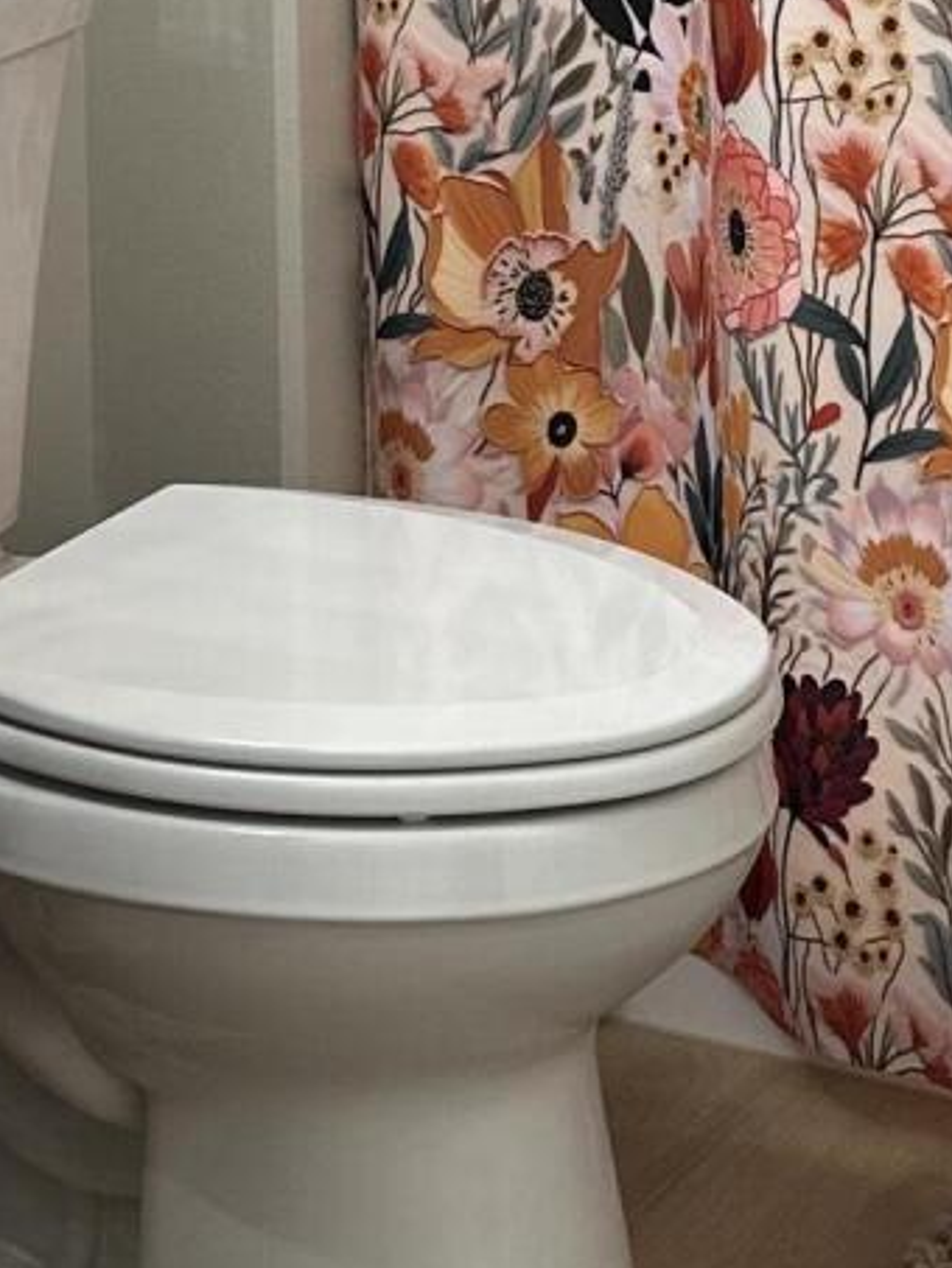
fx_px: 3885
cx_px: 638
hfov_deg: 13.9
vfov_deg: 17.1
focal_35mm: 106
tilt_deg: -3.6
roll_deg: +0.7
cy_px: -535
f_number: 1.78
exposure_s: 1/120
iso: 160
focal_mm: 6.86
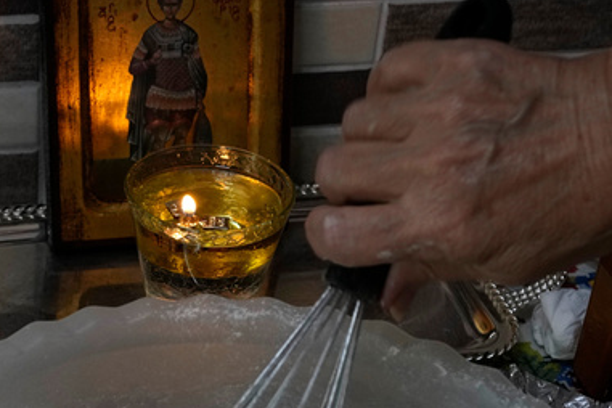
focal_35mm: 94
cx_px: 124
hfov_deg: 21.4
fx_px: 1598
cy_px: 400
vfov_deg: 14.3
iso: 1250
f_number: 6.3
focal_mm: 35
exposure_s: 1/80
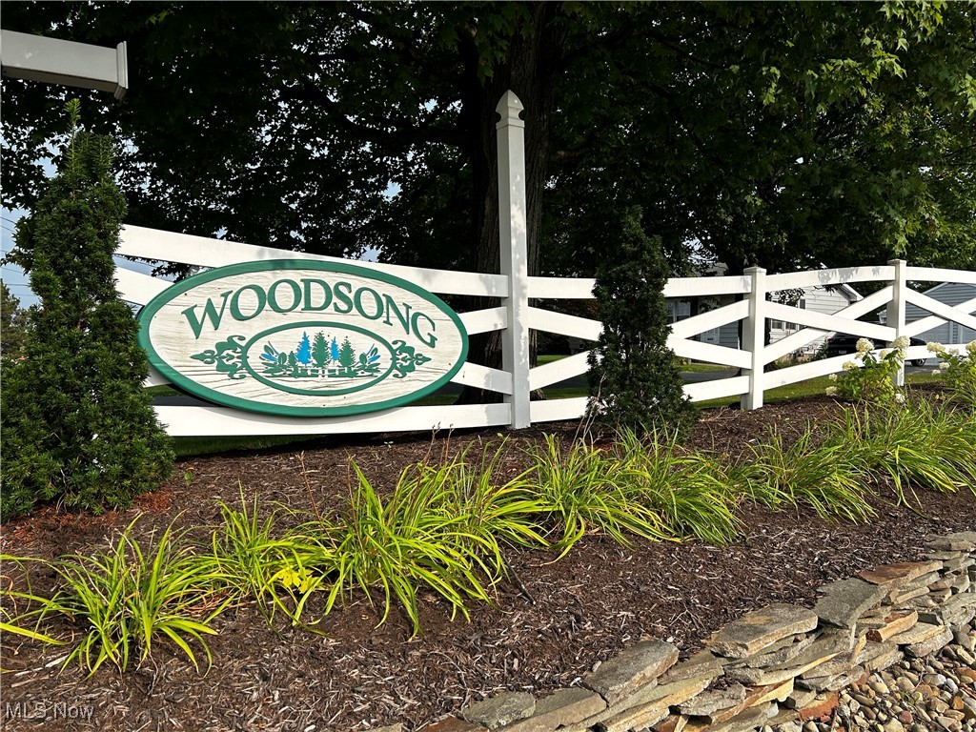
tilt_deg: -1.8
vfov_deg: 53.1
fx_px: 733
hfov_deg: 67.3
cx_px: 488
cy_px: 366
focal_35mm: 26
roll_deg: -1.1
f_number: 1.5
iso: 50
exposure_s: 1/3356
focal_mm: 5.7
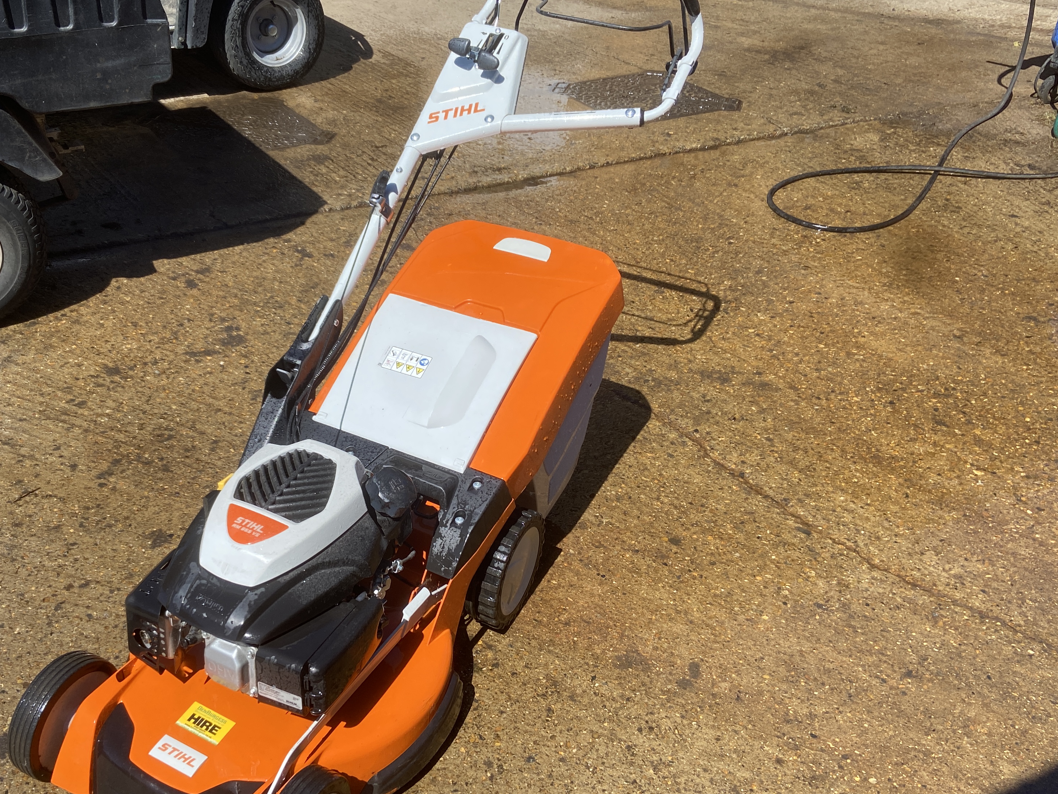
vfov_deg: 39.7
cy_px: 409
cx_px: 405
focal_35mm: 36
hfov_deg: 50.9
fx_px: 1100
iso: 32
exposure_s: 1/1898
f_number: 1.8
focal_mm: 4.25
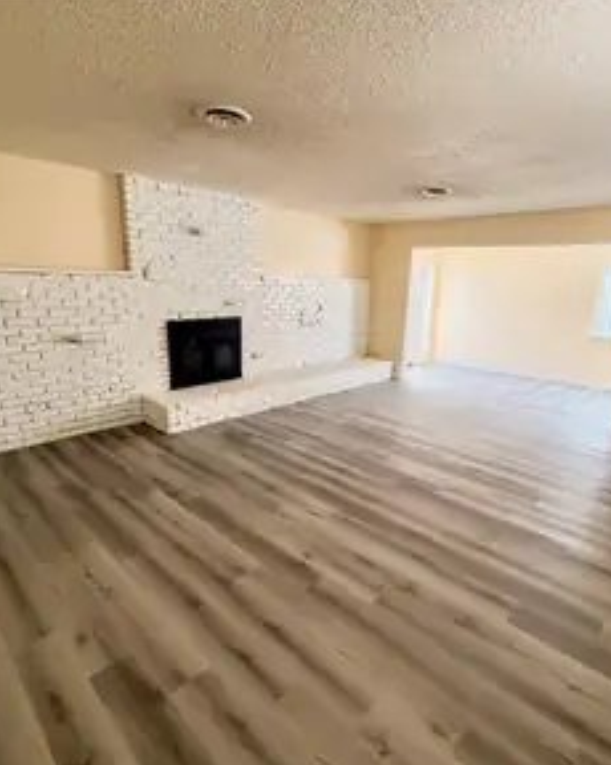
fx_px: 430
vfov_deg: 83.3
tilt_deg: -14.1
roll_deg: -1.5
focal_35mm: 19
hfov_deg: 70.7
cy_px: 388
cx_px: 327
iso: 320
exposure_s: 1/60
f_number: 2.2
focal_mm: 2.22
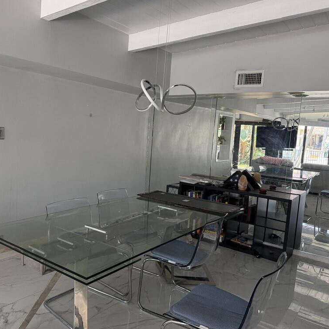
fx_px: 312
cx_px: 146
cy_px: 167
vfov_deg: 55.6
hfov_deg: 55.5
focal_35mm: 29
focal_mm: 6.76
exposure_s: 1/97
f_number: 1.78
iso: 200
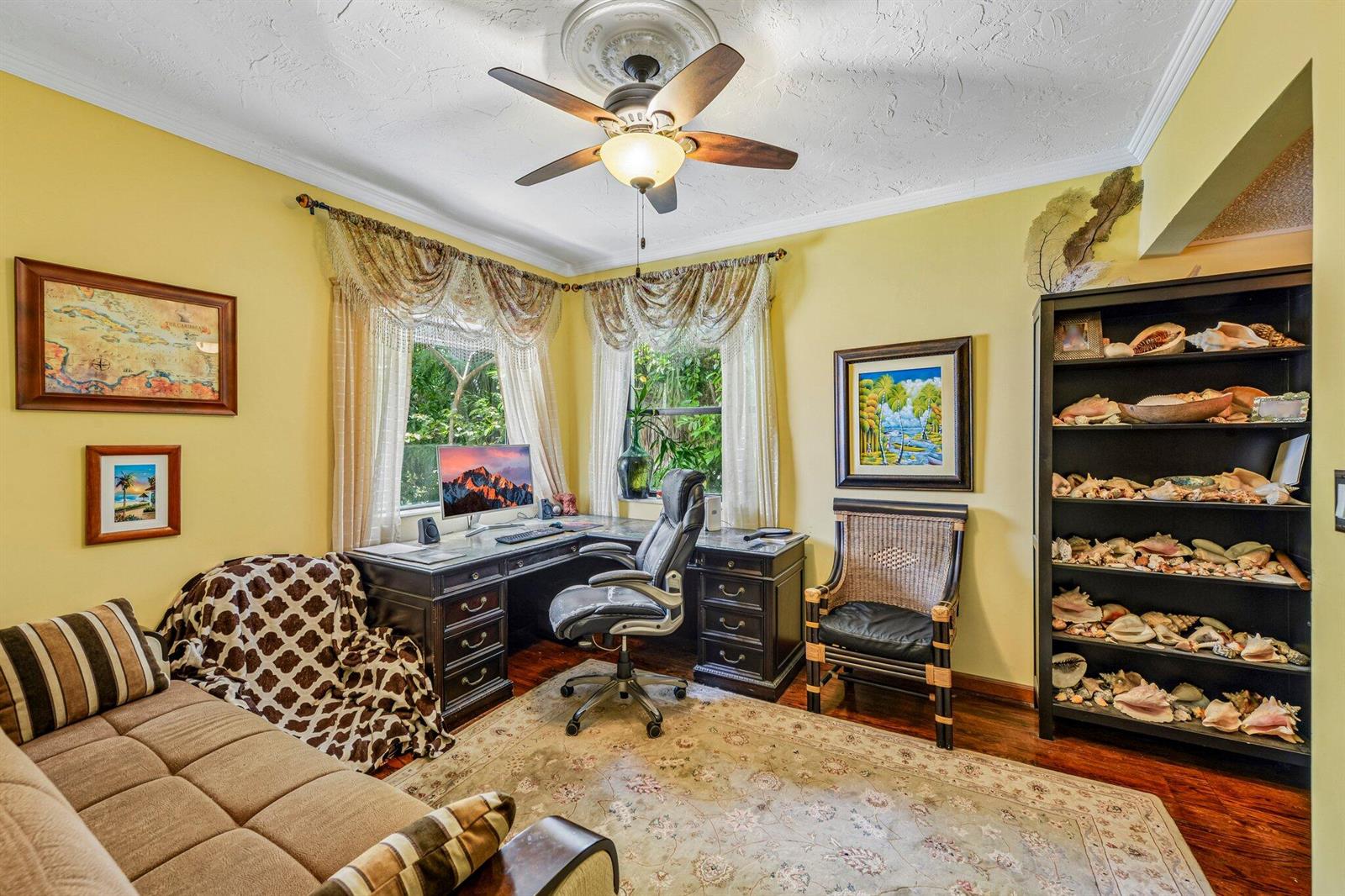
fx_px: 523
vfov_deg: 81.2
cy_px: 448
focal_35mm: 14
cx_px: 672
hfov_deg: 104.3
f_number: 9
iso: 200
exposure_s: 1/4
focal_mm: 14
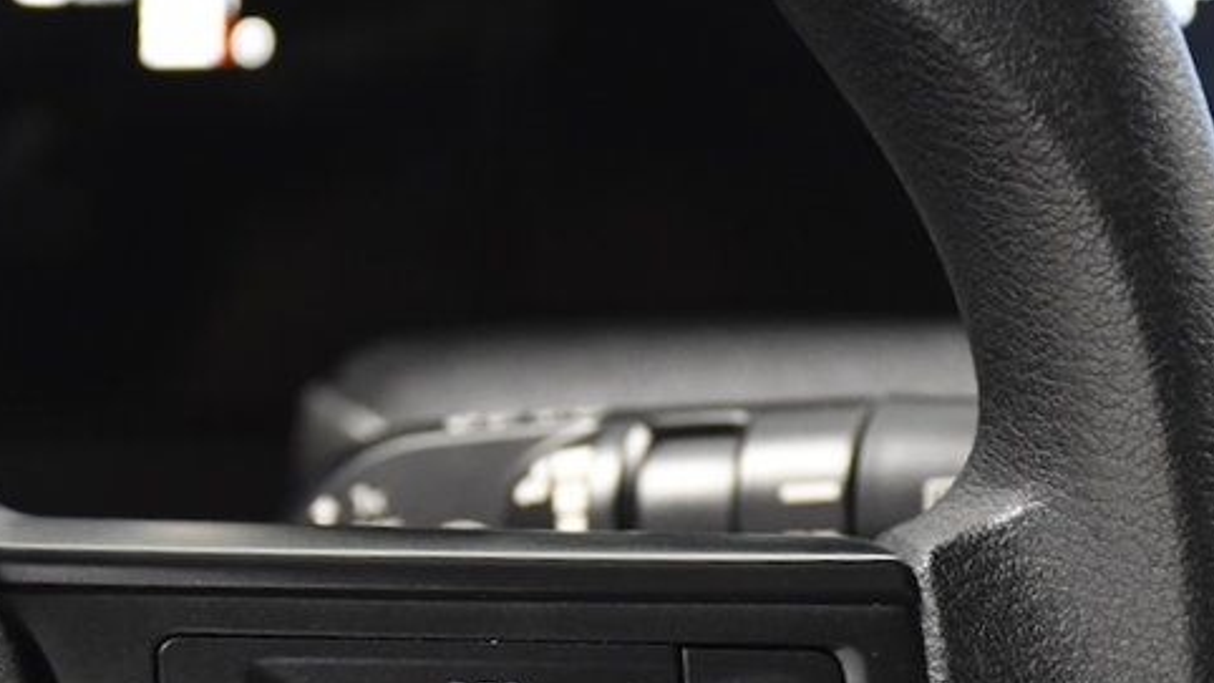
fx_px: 6019
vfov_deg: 6.5
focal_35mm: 187
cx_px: 506
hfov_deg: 11.5
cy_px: 808
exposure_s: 1/100
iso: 2500
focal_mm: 56
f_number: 4.8
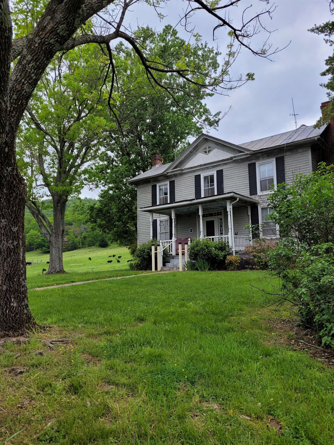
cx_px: 167
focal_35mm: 26
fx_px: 334
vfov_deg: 67.3
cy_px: 222
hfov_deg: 53.1
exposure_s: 1/927
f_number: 1.8
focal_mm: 5.4
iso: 40
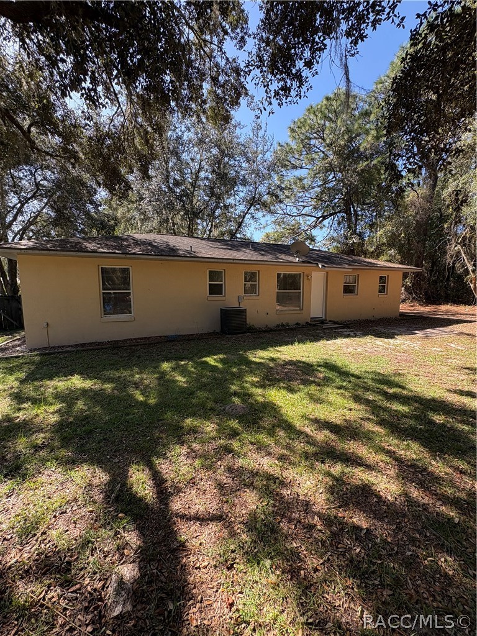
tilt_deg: -5.4
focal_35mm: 14
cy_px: 318
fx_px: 257
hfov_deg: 85.7
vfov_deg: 102.1
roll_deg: -0.6
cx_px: 238
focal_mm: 2.22
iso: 64
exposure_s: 1/364
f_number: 2.2
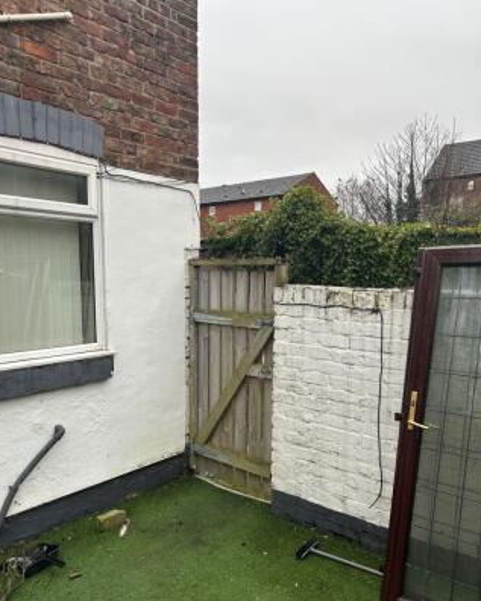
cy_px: 330
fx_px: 498
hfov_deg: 51.5
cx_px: 238
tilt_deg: -8.1
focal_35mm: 28
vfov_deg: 62.1
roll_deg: -0.8
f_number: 1.5
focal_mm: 5.7
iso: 50
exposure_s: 1/304
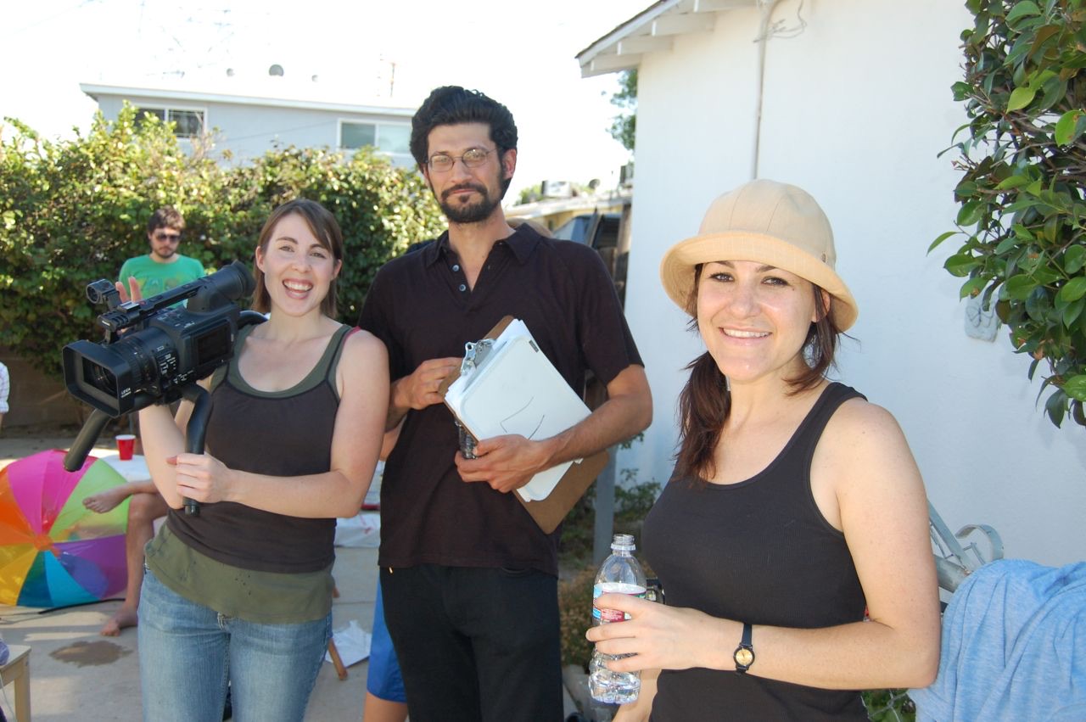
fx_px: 1085
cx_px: 543
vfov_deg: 36.8
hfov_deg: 53.2
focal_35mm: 36
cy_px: 361
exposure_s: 1/500
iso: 400
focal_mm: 24
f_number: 4
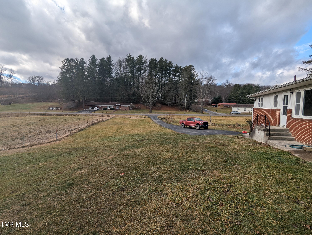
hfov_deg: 94.4
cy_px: 118
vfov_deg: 78.2
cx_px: 156
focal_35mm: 16
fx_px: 144
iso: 35
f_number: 2.2
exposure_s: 1/885
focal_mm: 2.35
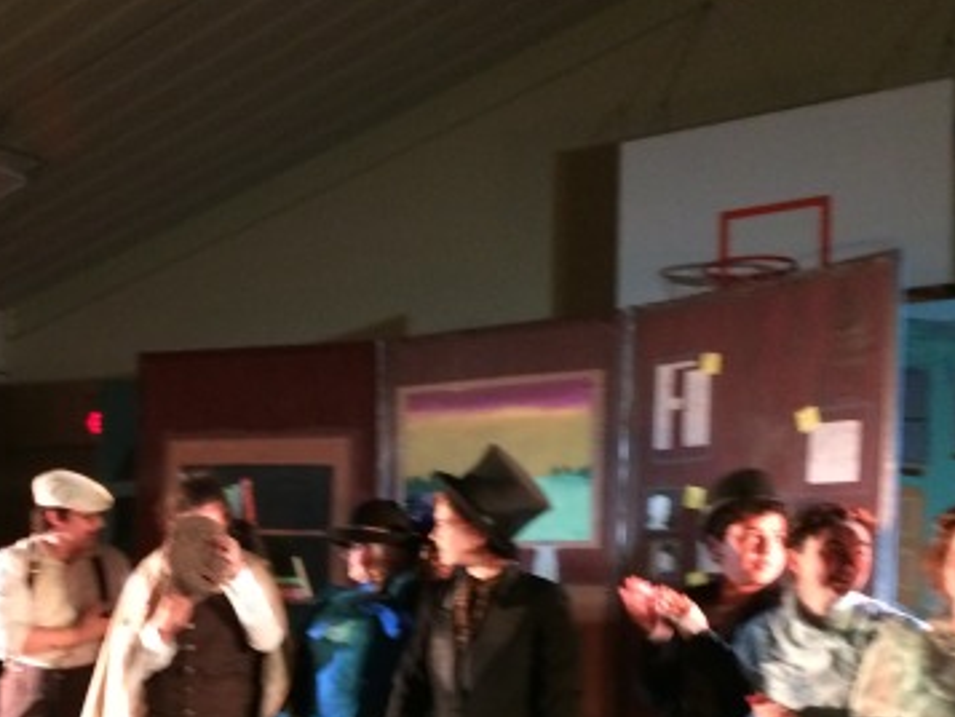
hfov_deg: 36.4
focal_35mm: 52
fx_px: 1435
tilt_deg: +0.4
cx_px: 305
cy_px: 562
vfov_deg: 27.5
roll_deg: -0.2
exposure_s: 1/20
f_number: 2.2
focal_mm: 4.15
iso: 250
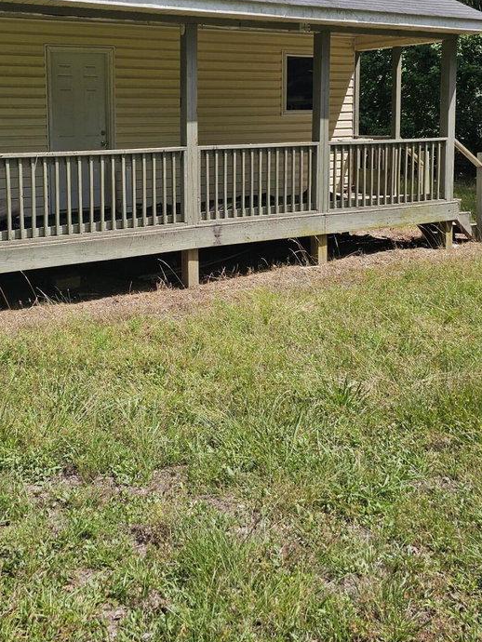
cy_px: 194
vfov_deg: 45.8
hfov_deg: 35.5
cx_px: 149
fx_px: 742
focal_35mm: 40
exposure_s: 1/575
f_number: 1.7
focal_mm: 6.3
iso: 10
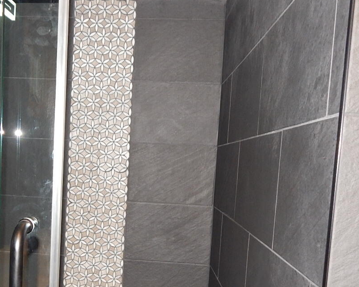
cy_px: 213
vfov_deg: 34.2
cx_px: 106
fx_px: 457
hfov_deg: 42.0
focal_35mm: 43
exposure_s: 1/30
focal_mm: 4
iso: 200
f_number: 3
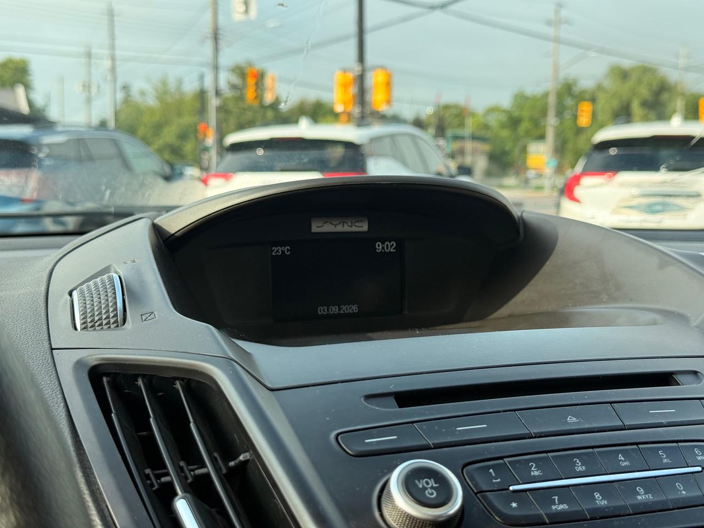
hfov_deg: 39.7
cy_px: 264
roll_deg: -0.8
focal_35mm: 48
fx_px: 976
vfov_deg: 30.3
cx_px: 352
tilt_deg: -5.1
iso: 64
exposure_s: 1/875
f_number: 1.78
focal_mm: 6.76
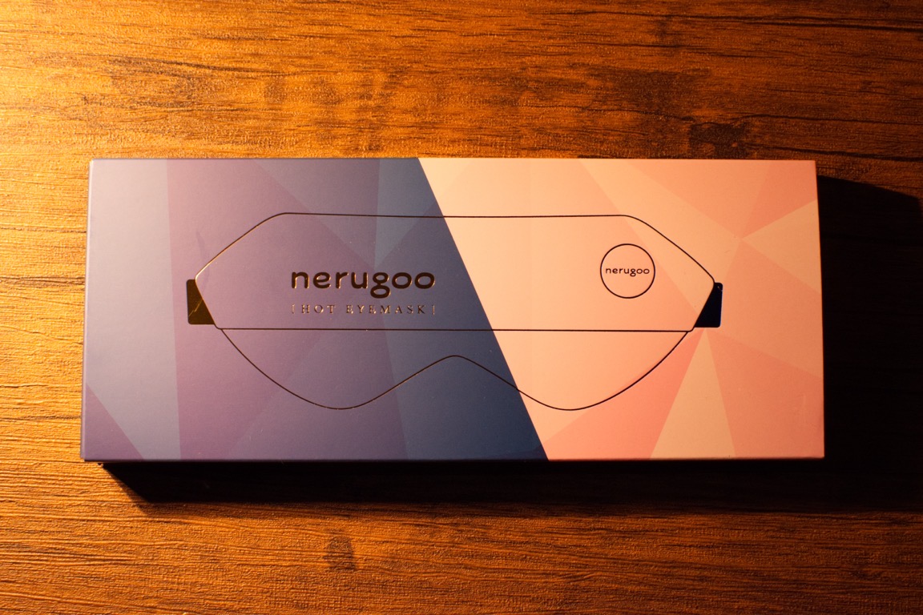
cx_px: 462
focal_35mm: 52
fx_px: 1346
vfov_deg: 25.8
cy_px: 308
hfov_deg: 37.9
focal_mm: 35
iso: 1250
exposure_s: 1/80
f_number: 7.1
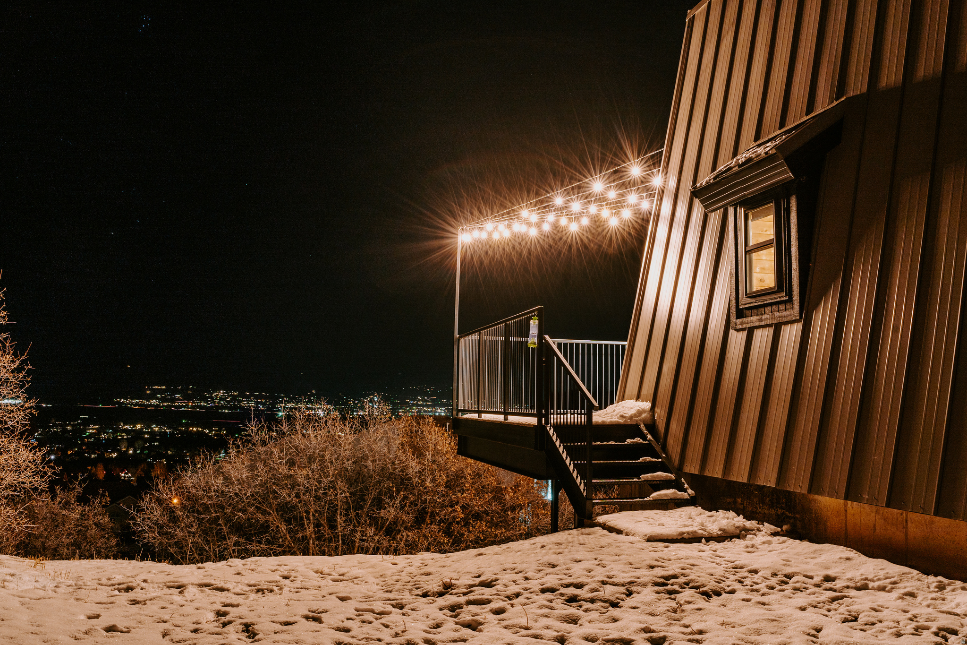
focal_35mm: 28
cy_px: 322
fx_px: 752
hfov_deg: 65.5
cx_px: 484
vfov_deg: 46.4
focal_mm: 28
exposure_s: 10
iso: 160
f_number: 10
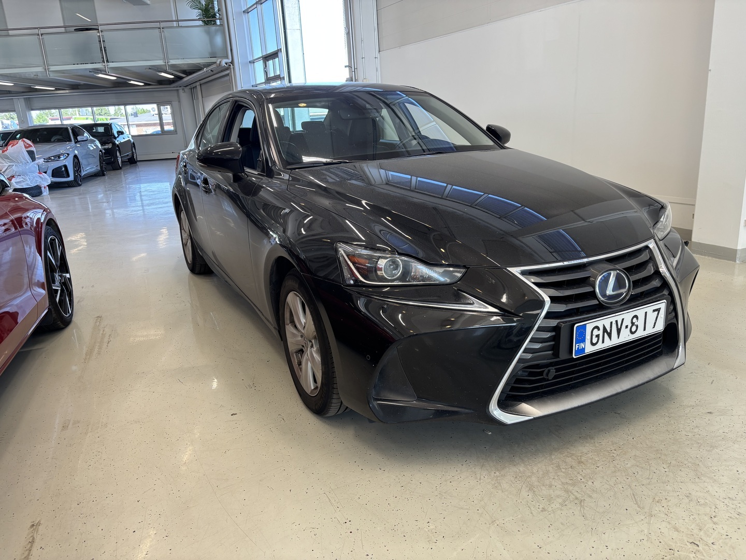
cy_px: 280
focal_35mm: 26
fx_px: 560
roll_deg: +3.0
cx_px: 373
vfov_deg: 53.1
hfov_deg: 67.3
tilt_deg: -16.8
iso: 50
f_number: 1.6
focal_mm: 5.96
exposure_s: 1/100
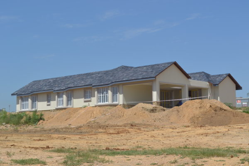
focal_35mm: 72
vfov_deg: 18.9
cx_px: 124
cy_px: 83
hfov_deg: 28.1
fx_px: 498
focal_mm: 48
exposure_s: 1/250
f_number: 8
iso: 100
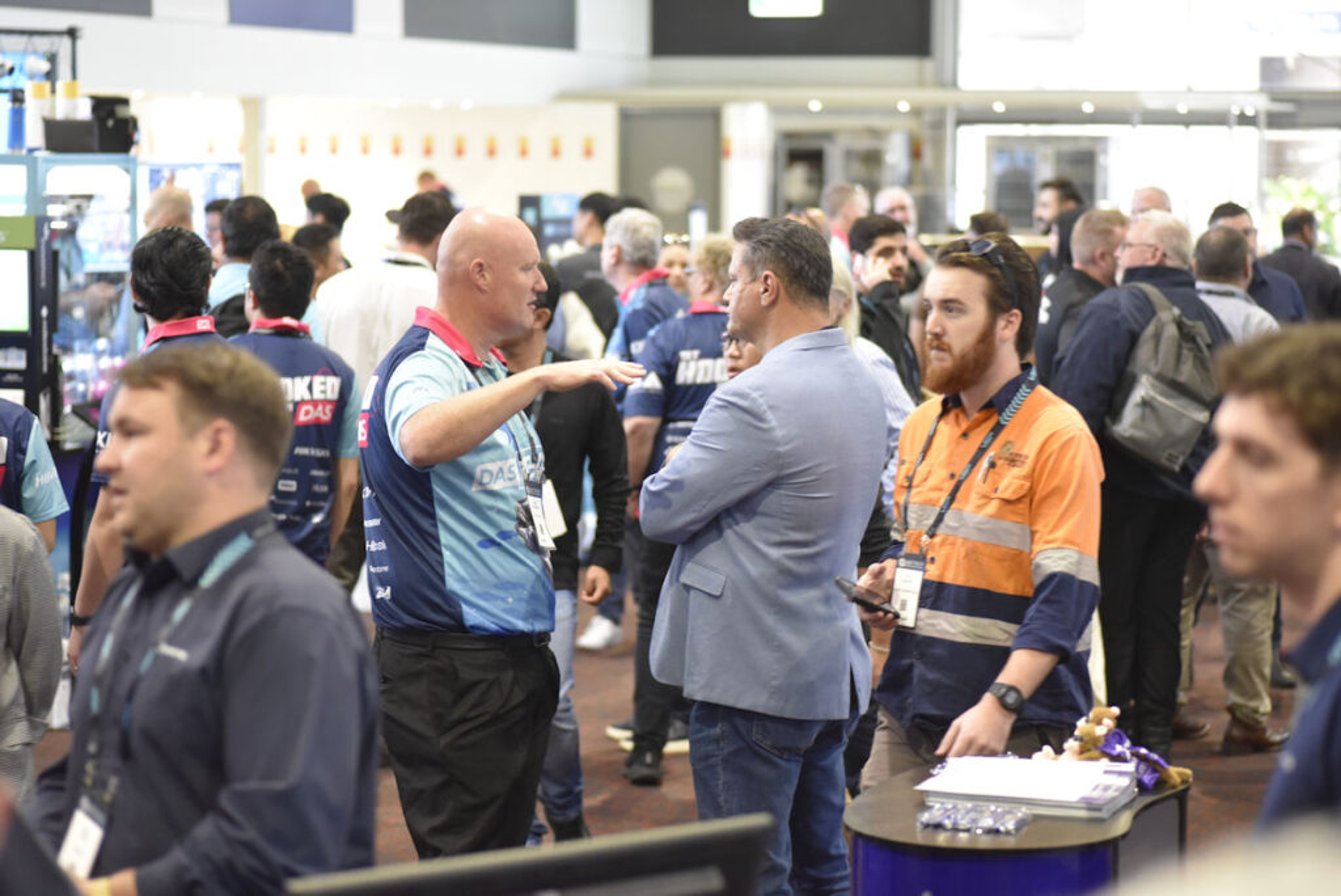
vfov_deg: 13.7
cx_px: 670
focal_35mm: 100
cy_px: 448
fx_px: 3727
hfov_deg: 20.4
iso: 4500
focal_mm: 100
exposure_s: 1/125
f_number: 2.8
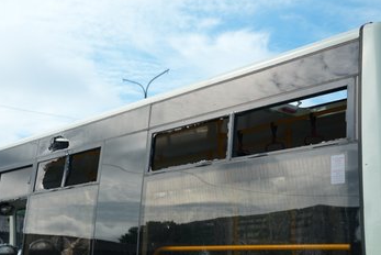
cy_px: 143
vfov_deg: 25.5
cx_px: 164
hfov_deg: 37.4
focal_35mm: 53
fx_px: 561
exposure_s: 1/50
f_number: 4.5
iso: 160
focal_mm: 46
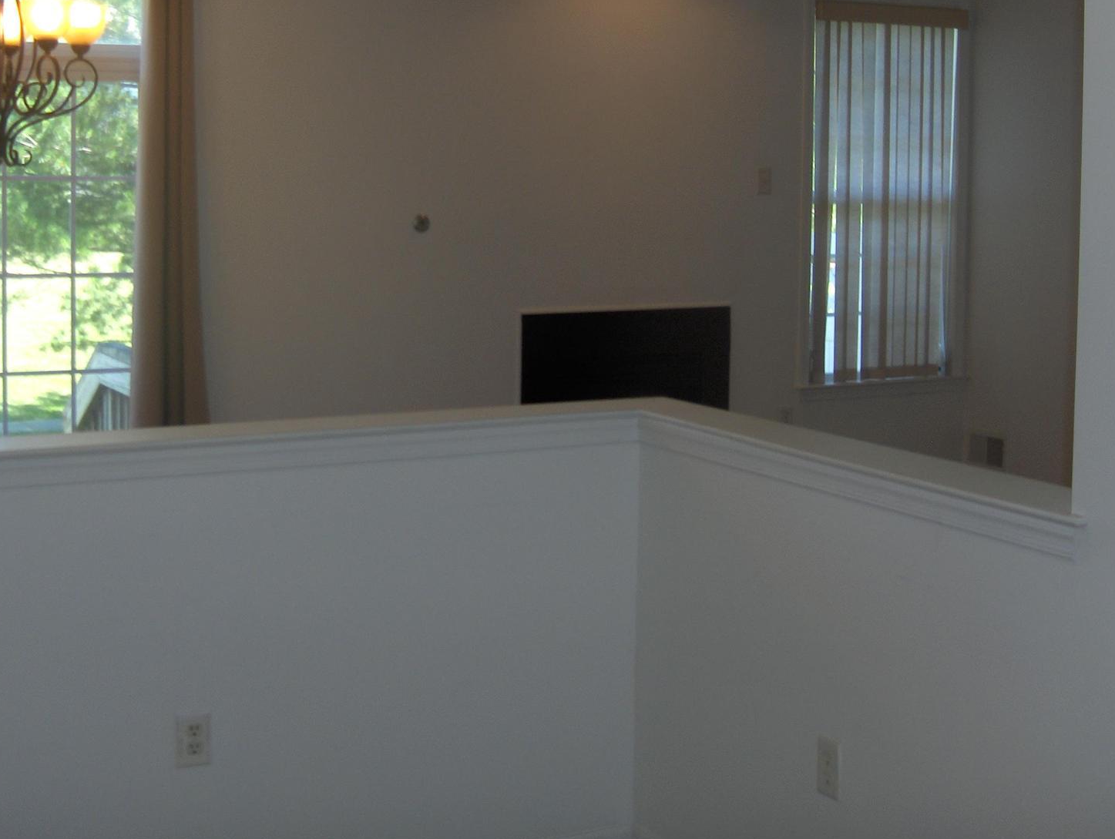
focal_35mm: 55
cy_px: 257
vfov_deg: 26.4
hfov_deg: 34.9
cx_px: 529
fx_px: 1774
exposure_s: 1/60
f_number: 2.8
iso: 100
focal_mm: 8
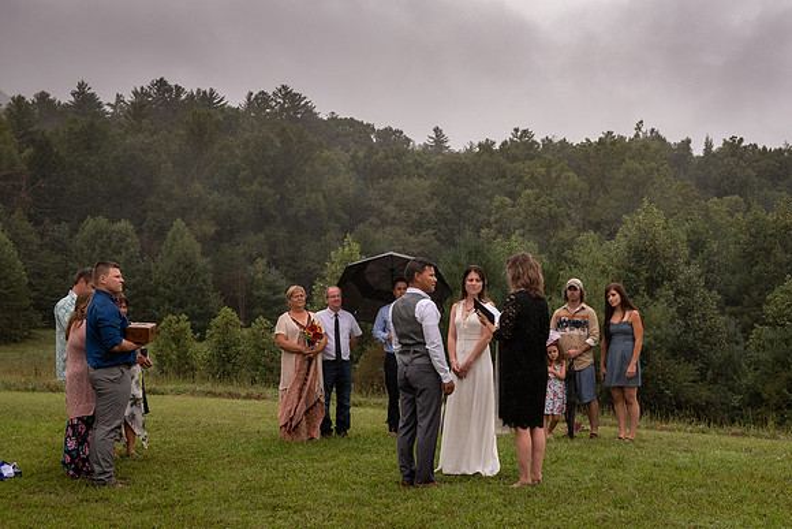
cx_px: 449
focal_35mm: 45
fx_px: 997
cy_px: 300
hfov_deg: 43.2
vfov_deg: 29.6
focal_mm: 40
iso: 1400
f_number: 6.3
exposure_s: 1/4000
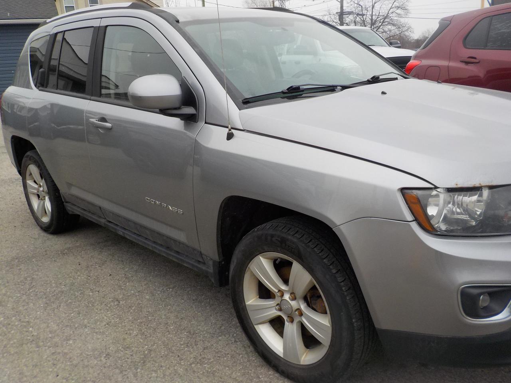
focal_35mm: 30
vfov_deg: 46.8
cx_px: 256
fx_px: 443
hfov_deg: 60.0
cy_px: 192
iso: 125
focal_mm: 4.1
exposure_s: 1/160
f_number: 3.3
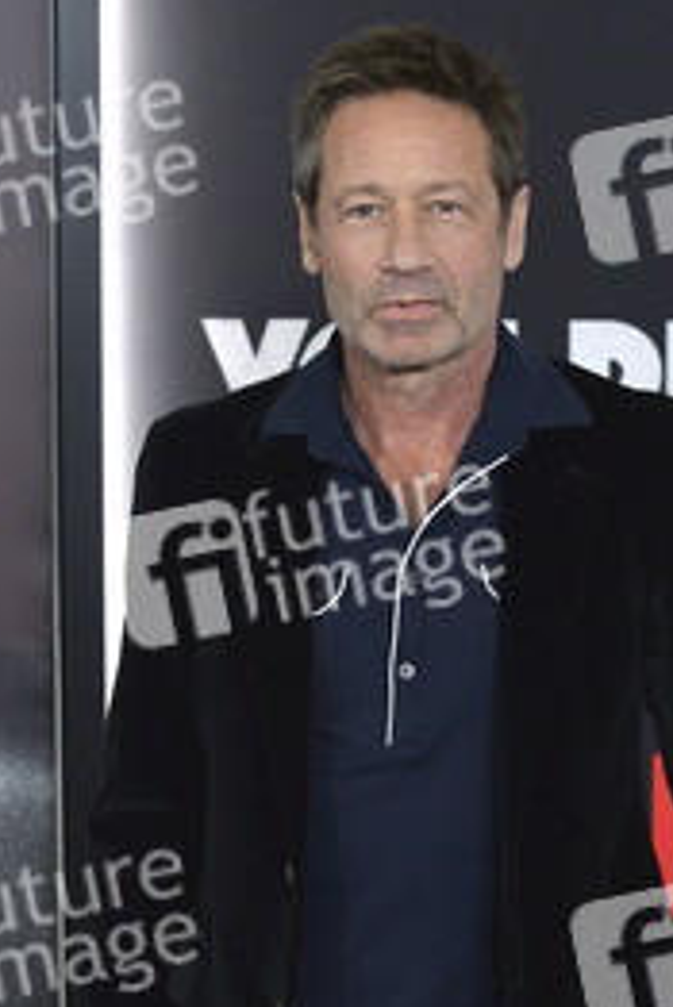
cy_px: 749
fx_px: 2996
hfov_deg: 12.8
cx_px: 421
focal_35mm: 107
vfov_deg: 19.0
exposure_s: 1/250
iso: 3200
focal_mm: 70
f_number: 6.3
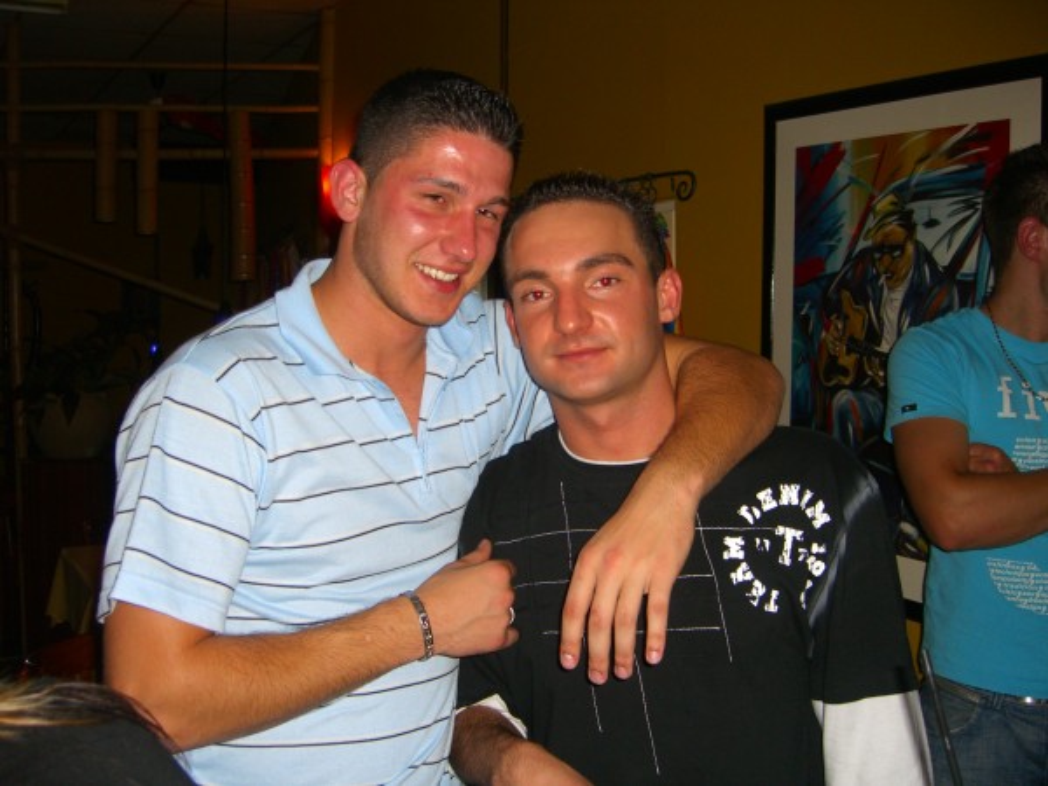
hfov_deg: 49.0
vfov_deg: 37.7
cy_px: 393
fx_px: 1150
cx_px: 524
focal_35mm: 38
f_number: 2.8
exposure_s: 1/60
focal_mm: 7.9
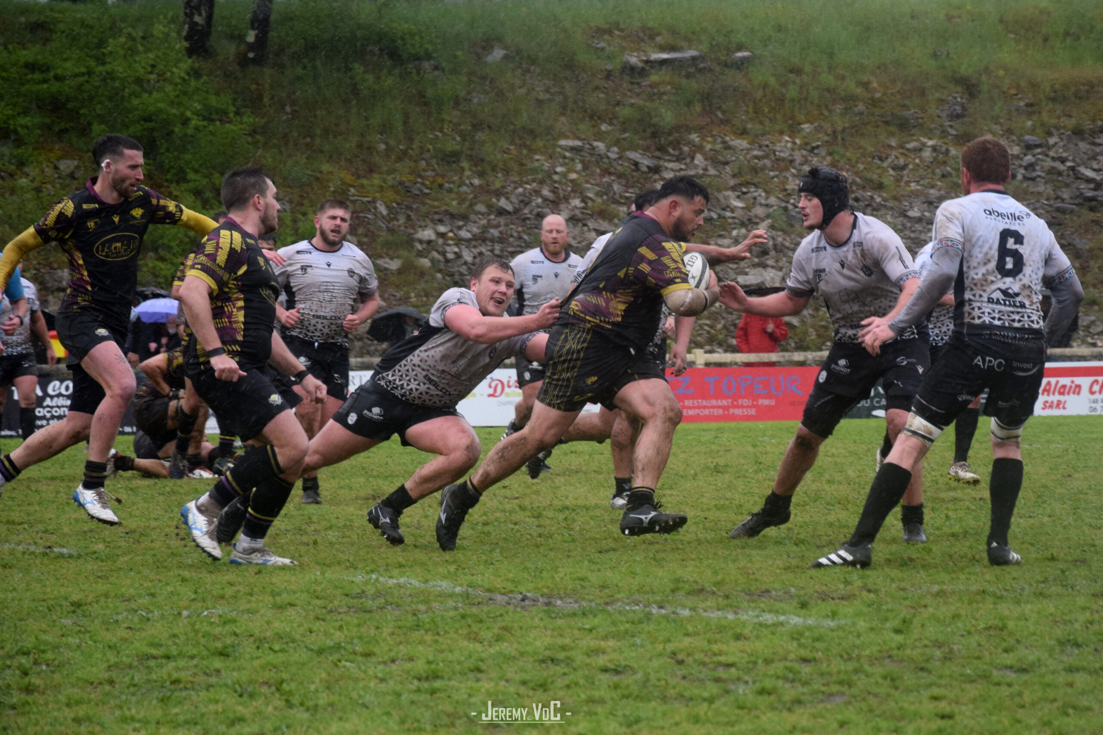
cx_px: 552
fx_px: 4826
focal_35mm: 158
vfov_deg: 8.7
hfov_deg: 13.0
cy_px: 368
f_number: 5.6
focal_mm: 105
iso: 1000
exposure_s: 1/500
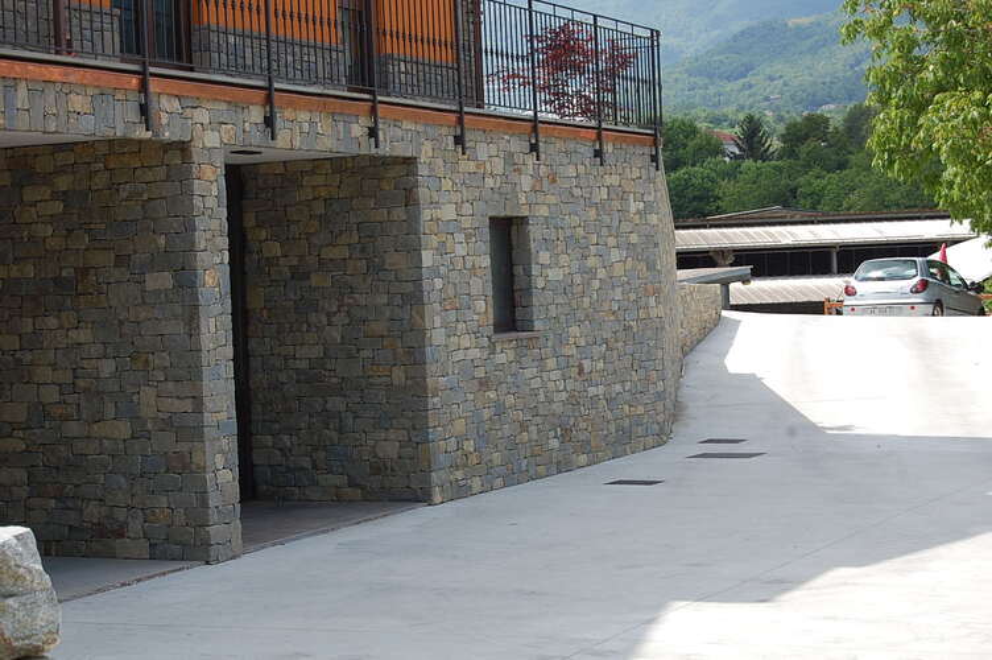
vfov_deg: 16.5
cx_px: 496
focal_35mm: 82
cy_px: 330
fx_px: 2271
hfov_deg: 24.6
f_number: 8
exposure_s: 1/250
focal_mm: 55
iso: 200
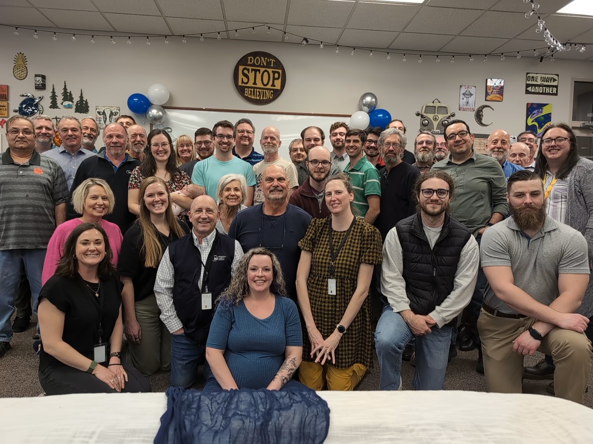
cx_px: 296
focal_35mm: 24
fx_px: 411
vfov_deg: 56.8
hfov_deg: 71.6
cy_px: 222
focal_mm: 6.9
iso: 22
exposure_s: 1/24
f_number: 1.68
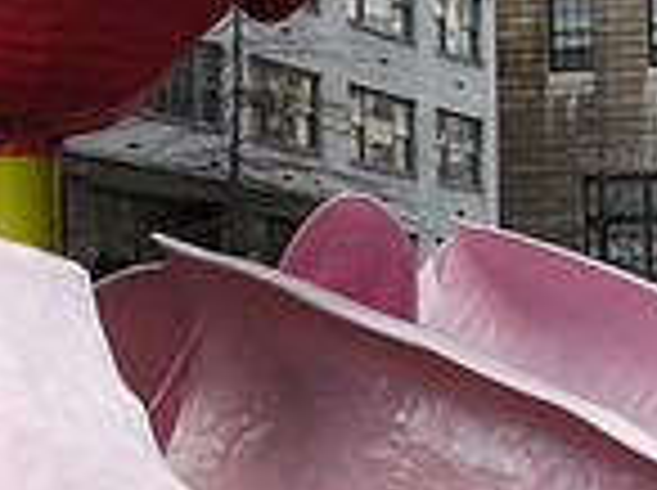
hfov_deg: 12.3
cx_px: 612
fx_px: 3013
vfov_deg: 9.3
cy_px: 362
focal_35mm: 159
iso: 640
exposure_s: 1/320
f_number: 13
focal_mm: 20
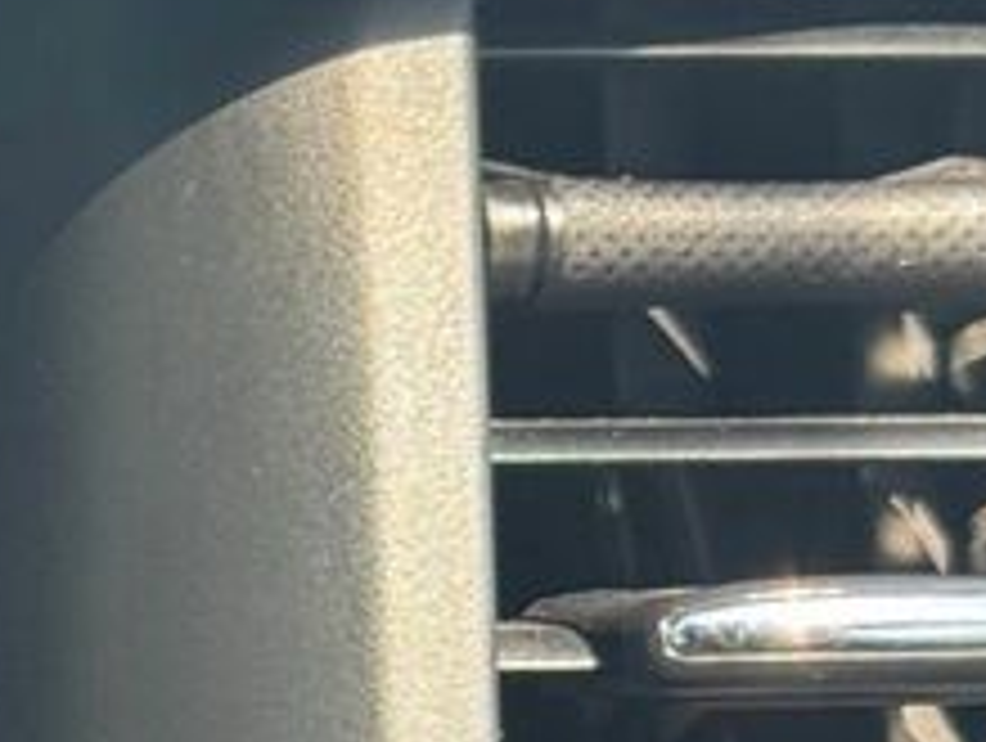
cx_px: -1153
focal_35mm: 224
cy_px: 935
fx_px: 6391
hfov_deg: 8.3
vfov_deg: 6.6
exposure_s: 1/325
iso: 64
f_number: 1.78
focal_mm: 6.76
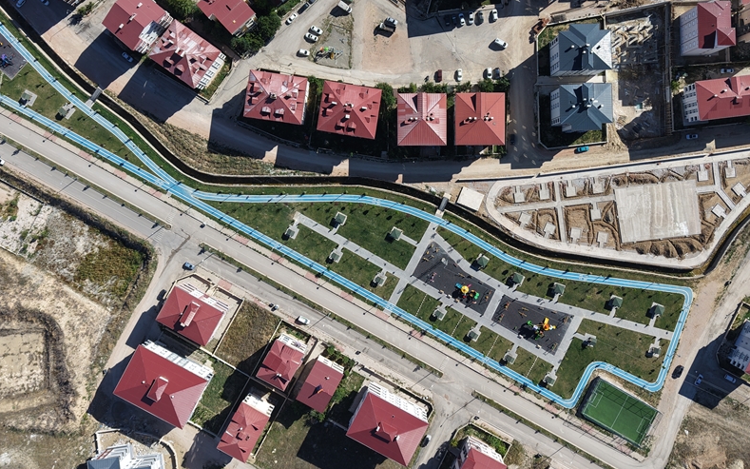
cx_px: 408
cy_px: 170
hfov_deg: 58.1
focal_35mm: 33
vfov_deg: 38.0
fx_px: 674
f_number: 1.8
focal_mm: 8.67
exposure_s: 1/4000
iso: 140
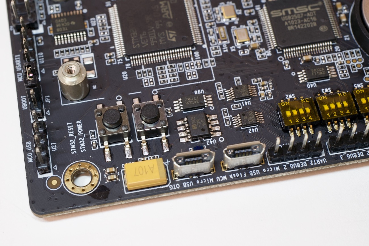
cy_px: 123
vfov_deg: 18.2
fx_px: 769
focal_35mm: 75
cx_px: 184
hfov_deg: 27.0
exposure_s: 1/3
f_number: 8
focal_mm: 50
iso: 200
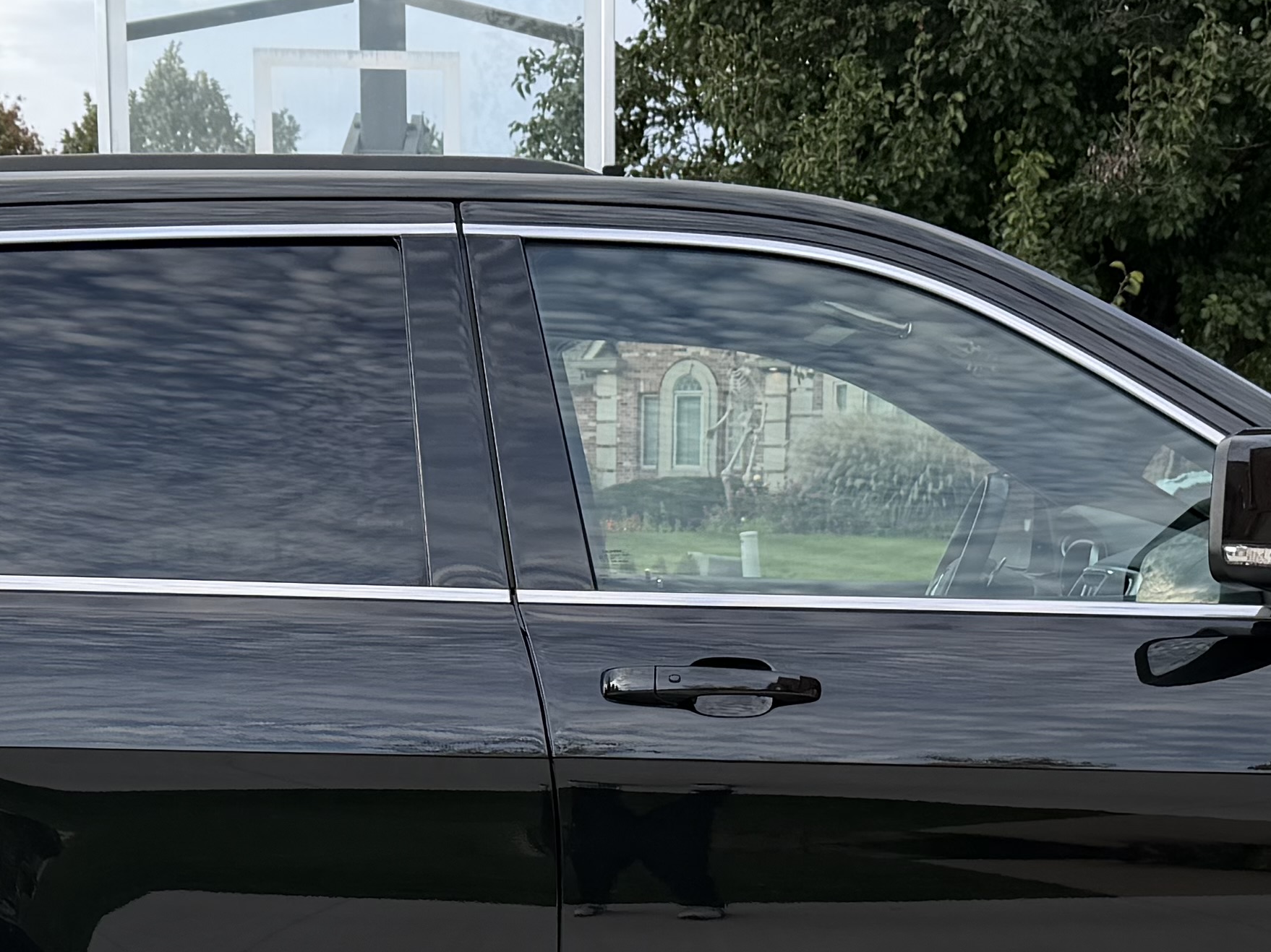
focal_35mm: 78
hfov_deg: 25.0
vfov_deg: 18.1
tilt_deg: -9.8
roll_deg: -1.5
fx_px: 2864
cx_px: 740
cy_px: 1072
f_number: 1.78
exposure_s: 1/497
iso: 80
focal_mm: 6.76
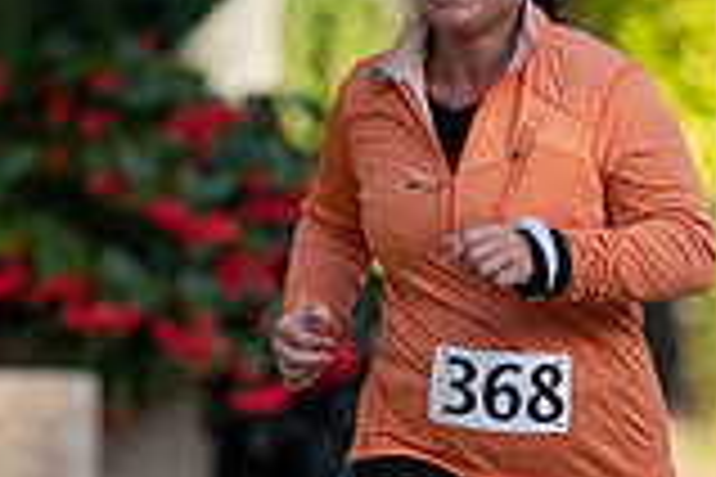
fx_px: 21737
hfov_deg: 1.9
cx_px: 581
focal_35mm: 1093
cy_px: 416
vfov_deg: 1.3
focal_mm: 300
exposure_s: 1/640
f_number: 4.5
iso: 200
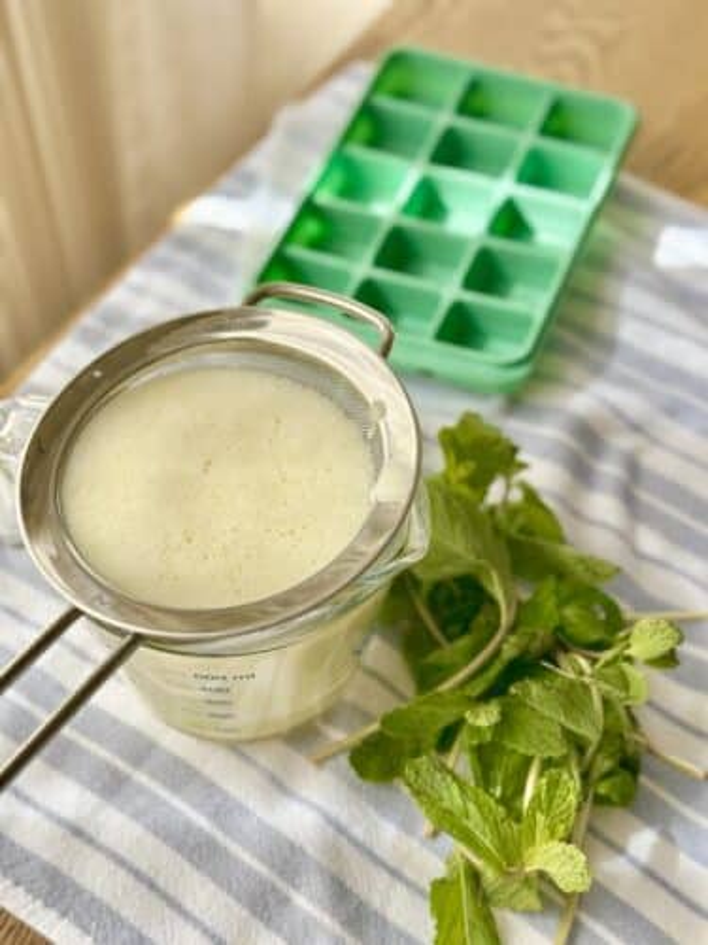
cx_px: 354
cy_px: 472
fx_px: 1309
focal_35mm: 48
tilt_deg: -54.4
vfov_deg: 39.7
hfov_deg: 30.3
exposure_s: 1/2070
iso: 100
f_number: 1.78
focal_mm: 6.86
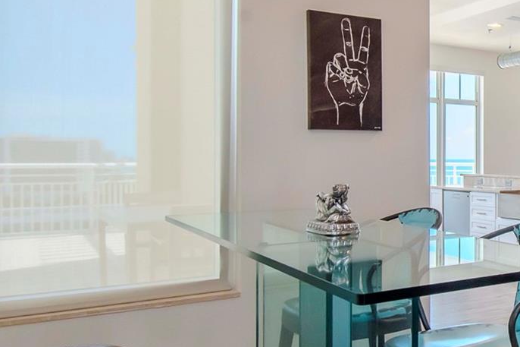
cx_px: 509
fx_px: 606
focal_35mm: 42
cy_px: 159
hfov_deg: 41.1
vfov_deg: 31.9
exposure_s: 1/60
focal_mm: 12
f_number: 16
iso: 800
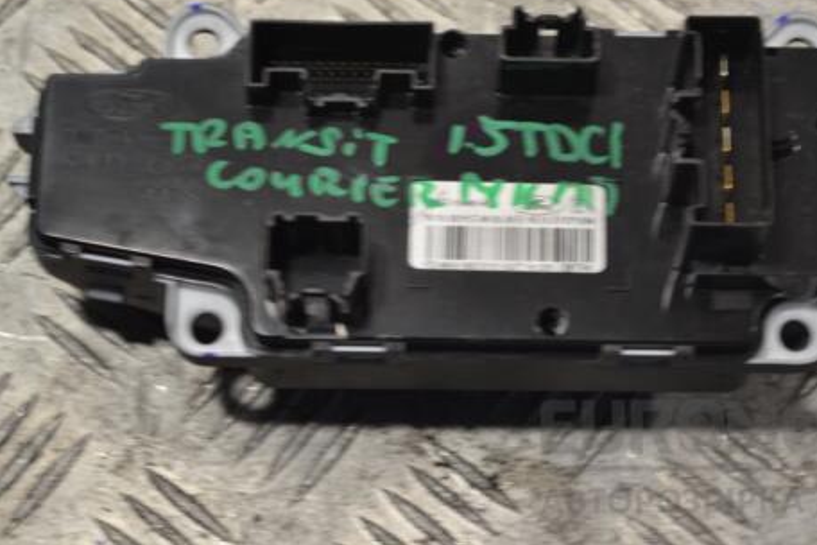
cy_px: 188
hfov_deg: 18.8
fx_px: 2466
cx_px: 507
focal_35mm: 109
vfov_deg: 12.6
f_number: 5.6
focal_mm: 55
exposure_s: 1/30
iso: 180
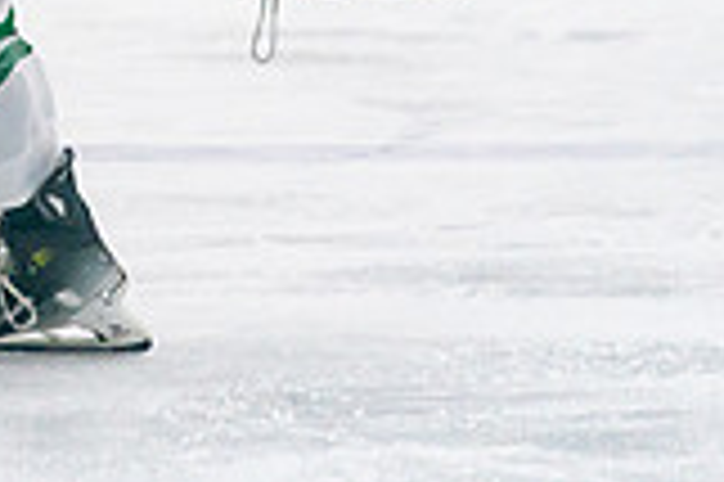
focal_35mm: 675
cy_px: -381
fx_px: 13561
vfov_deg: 2.0
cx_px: -378
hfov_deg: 3.0
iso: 3200
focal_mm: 187
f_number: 2.8
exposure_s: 1/1250
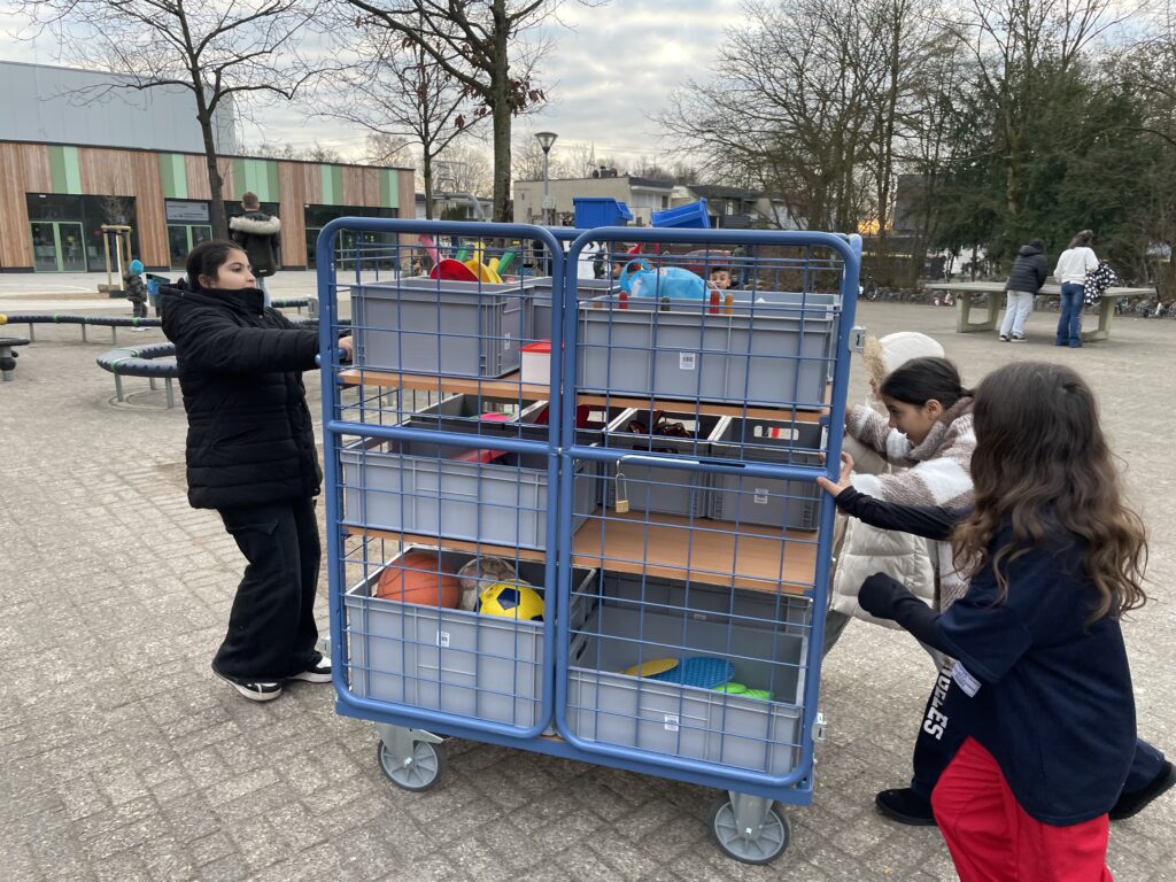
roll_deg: +0.9
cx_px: 588
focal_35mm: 26
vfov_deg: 53.1
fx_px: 883
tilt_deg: -9.3
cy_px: 441
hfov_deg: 67.3
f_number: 1.6
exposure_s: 1/121
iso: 40
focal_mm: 4.2
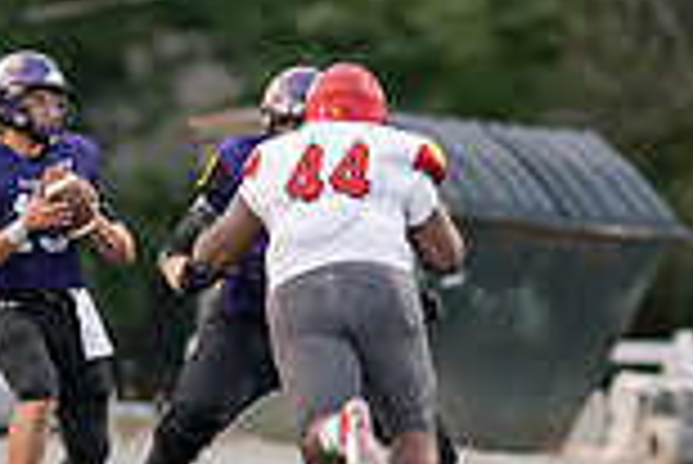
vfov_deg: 1.2
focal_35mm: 1127
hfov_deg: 1.8
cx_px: 378
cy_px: 43
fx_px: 21715
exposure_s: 1/800
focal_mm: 300
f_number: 2.8
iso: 2000
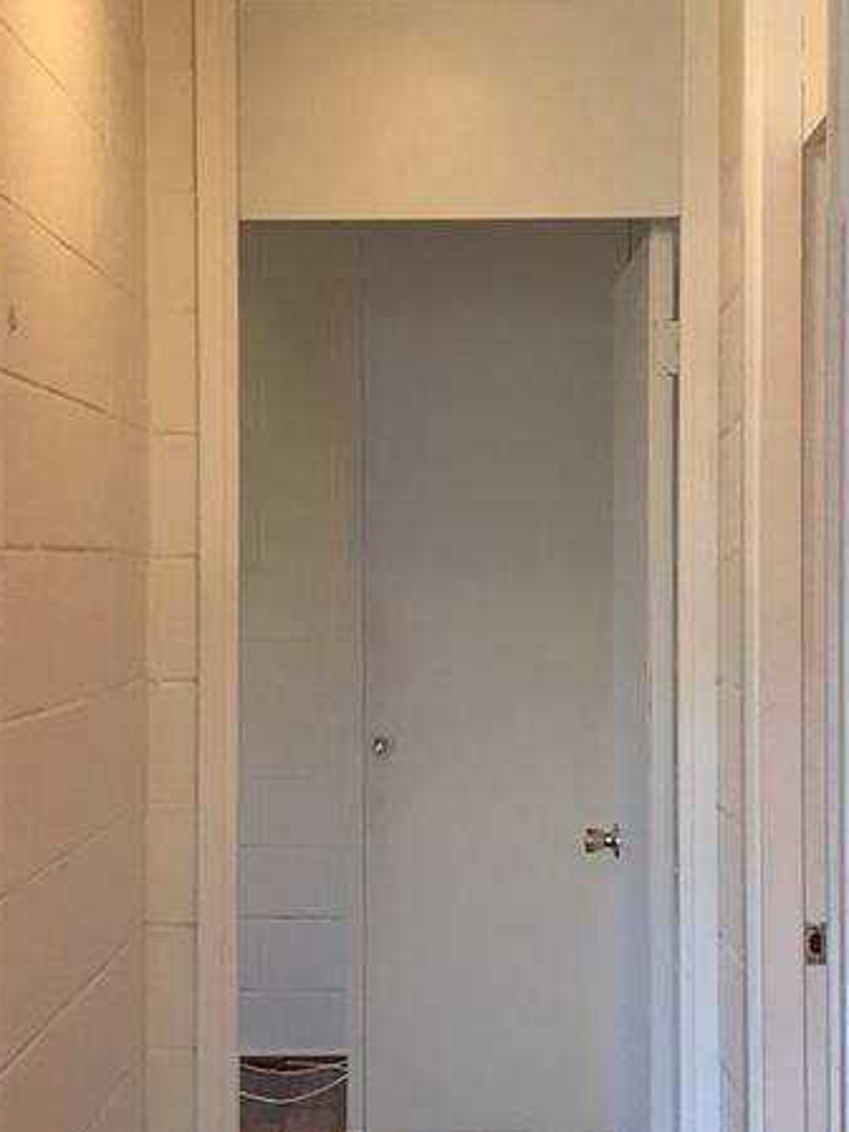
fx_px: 2453
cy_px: 622
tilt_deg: -0.8
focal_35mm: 75
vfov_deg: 26.0
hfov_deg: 19.6
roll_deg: +0.5
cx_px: 376
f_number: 1.8
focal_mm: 3.99
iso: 32
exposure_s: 1/24
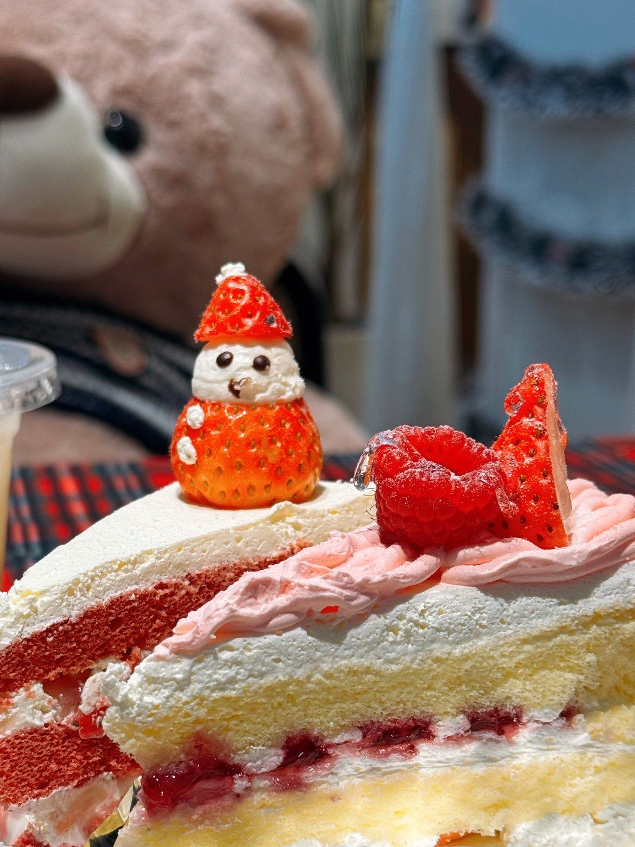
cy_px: 521
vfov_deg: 28.5
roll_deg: +1.3
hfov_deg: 21.5
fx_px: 1663
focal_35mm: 68
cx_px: 196
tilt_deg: -14.3
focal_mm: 6.76
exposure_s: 1/100
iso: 64
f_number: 1.78
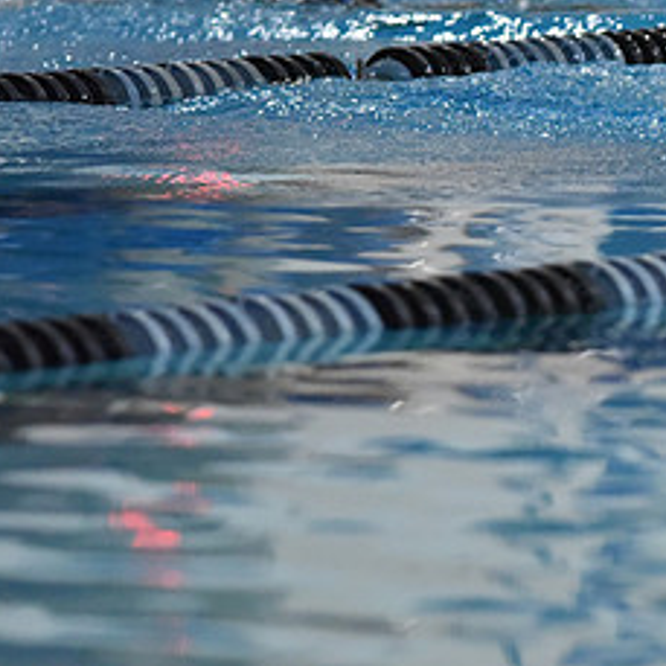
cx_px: 689
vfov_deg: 4.1
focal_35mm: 431
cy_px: 109
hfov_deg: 4.1
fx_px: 9382
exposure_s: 1/500
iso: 10000
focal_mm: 200
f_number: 5
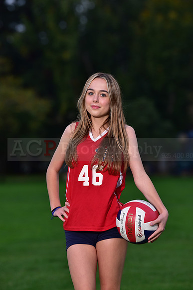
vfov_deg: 12.1
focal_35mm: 170
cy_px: 145
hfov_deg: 8.1
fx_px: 1366
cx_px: 96
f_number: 4.5
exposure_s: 1/200
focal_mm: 170
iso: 640
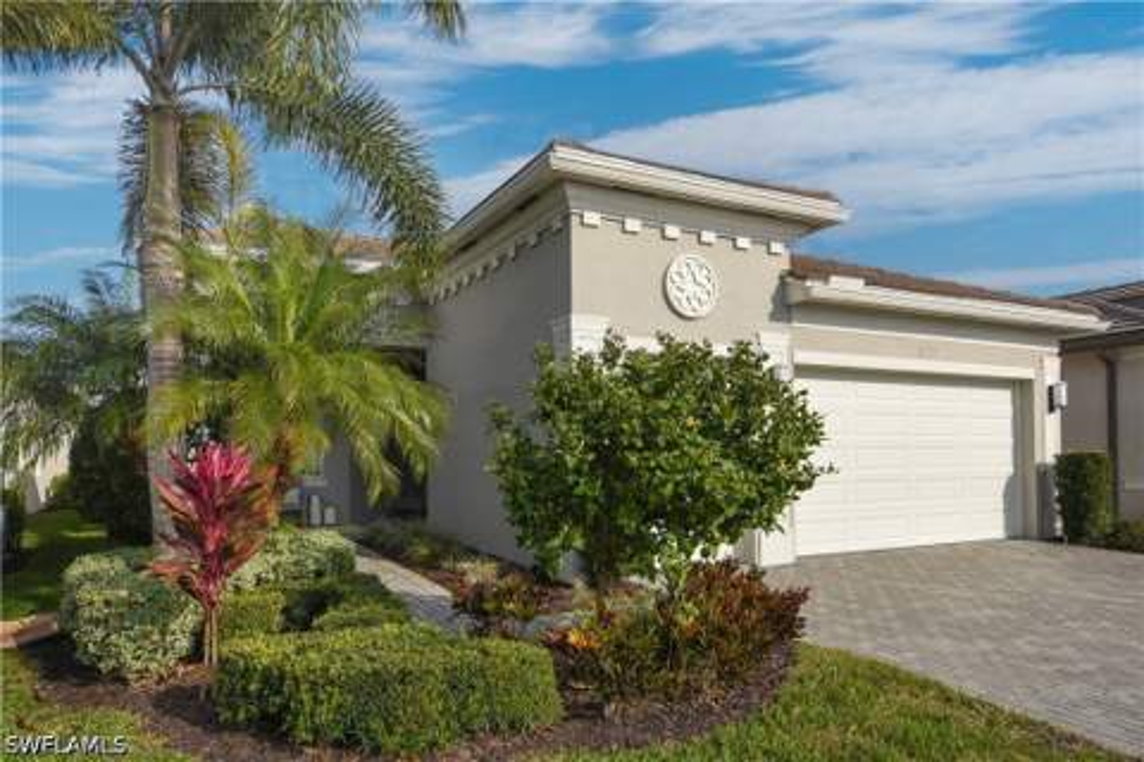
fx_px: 715
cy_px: 381
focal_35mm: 22
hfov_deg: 77.3
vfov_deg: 56.1
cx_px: 572
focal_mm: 15
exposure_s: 1/60
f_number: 8
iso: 100
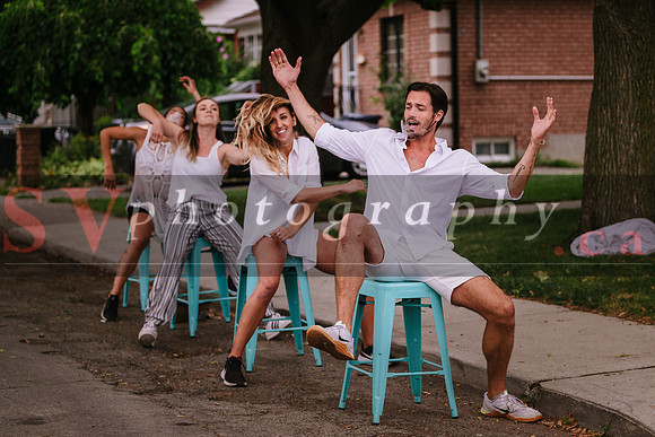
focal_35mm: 80
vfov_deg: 17.1
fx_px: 1451
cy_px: 218
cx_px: 370
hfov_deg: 25.4
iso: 1000
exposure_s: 1/500
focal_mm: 70
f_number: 2.8
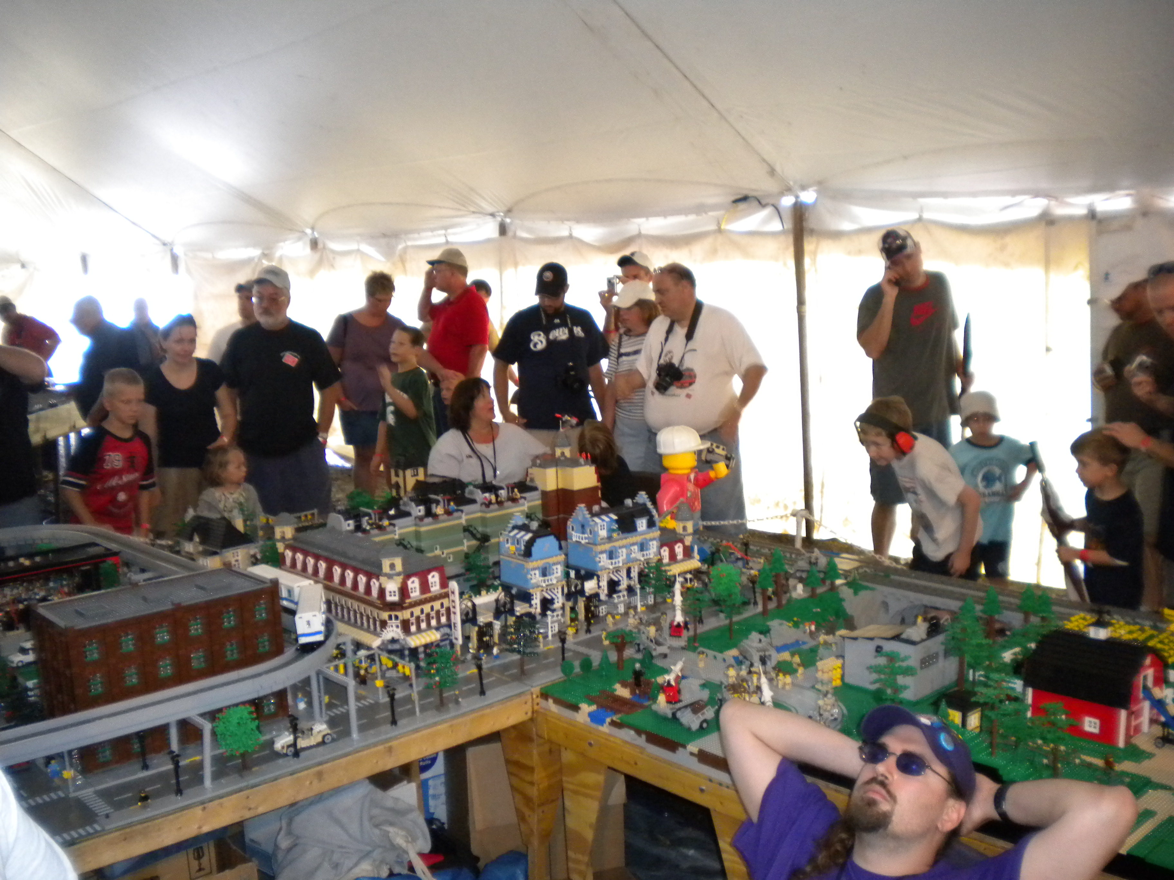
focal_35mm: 35
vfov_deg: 40.7
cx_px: 587
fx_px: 1187
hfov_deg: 52.6
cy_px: 440
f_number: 3.1
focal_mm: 6.3
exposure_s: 1/30
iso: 400
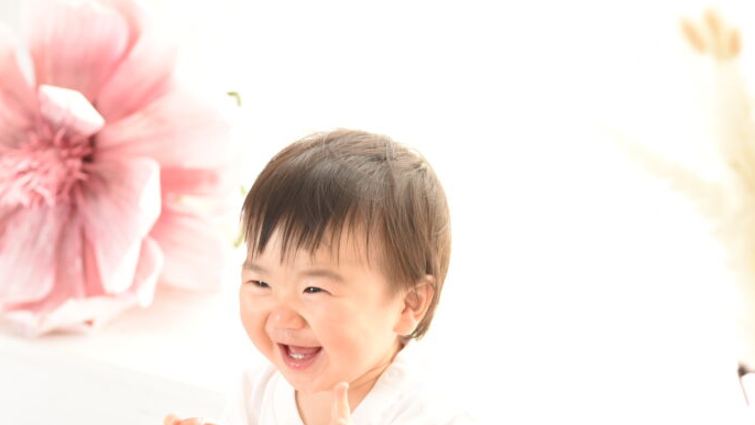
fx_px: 2663
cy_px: 336
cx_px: 453
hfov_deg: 16.1
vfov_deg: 9.1
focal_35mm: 133
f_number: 3.5
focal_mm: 85
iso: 1000
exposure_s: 1/160
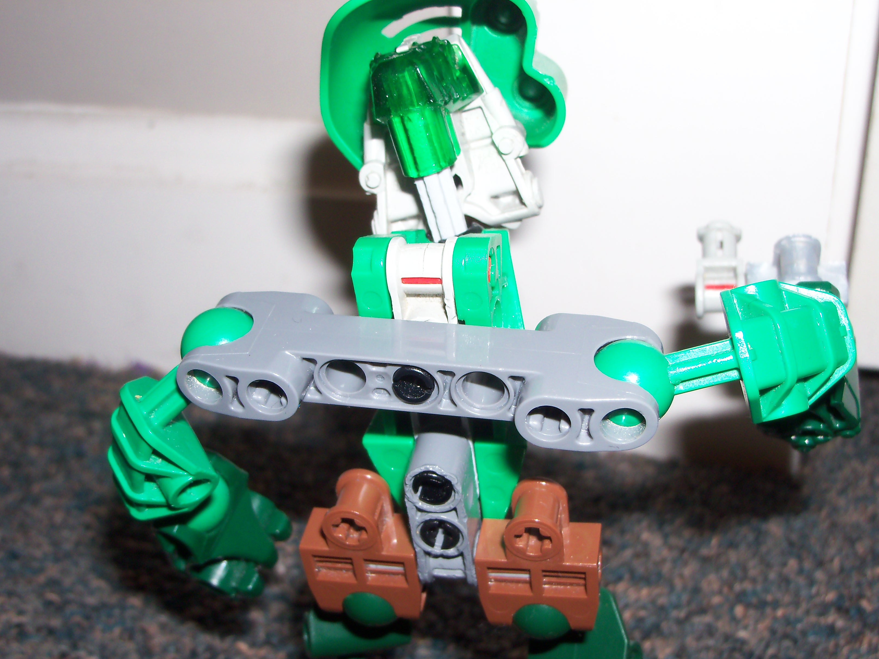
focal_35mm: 43
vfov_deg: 33.5
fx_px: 1092
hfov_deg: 43.9
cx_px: 440
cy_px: 404
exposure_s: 1/30
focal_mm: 6.3
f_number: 3
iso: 64
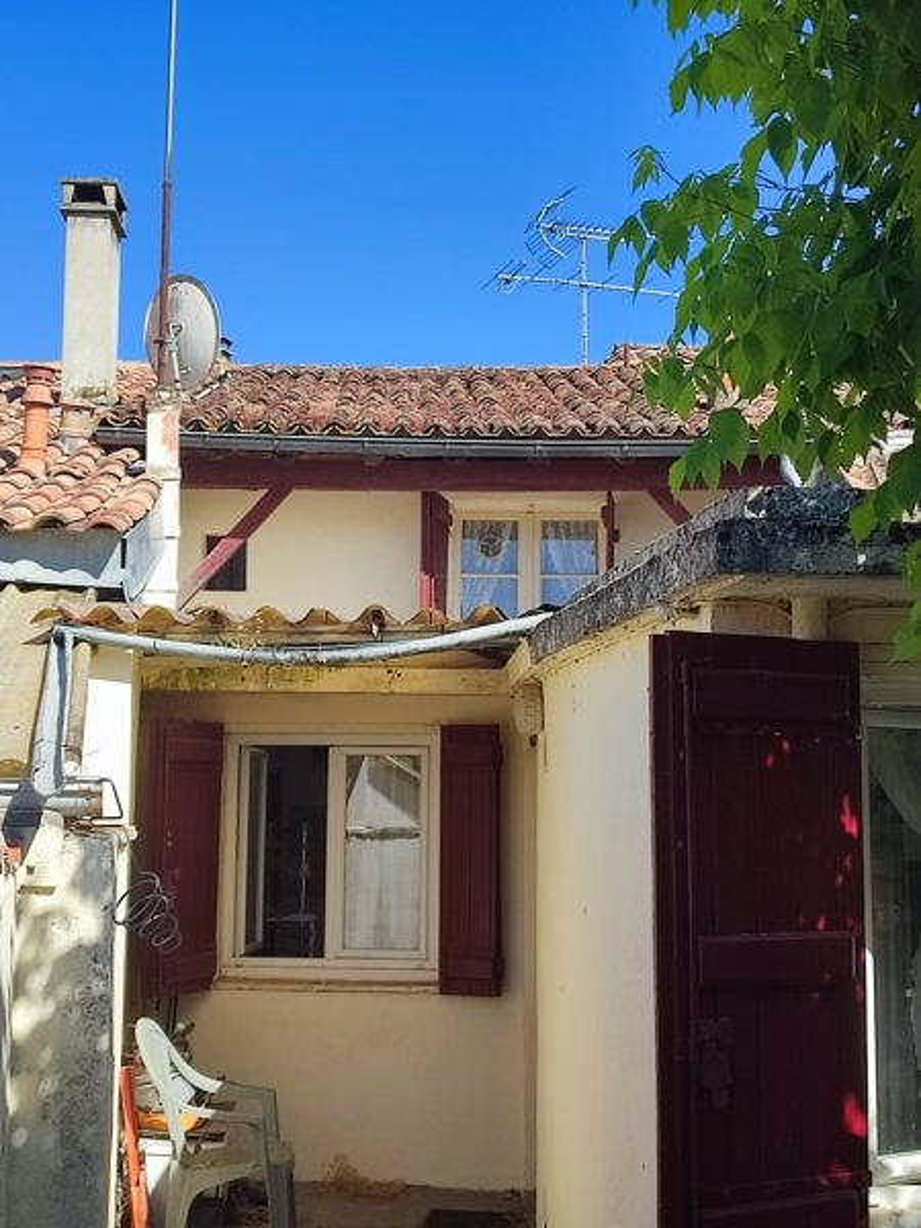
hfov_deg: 56.8
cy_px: 614
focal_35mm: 24
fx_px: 851
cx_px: 460
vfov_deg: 71.6
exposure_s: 1/632
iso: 50
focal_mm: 5.89
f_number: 1.89
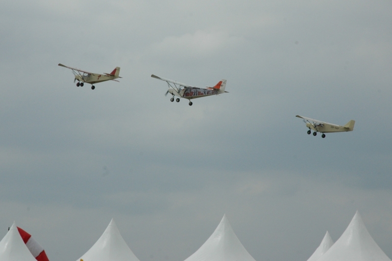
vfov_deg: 13.0
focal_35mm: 105
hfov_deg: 19.5
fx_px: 1142
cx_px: 196
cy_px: 130
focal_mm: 70
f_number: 13
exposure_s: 1/640
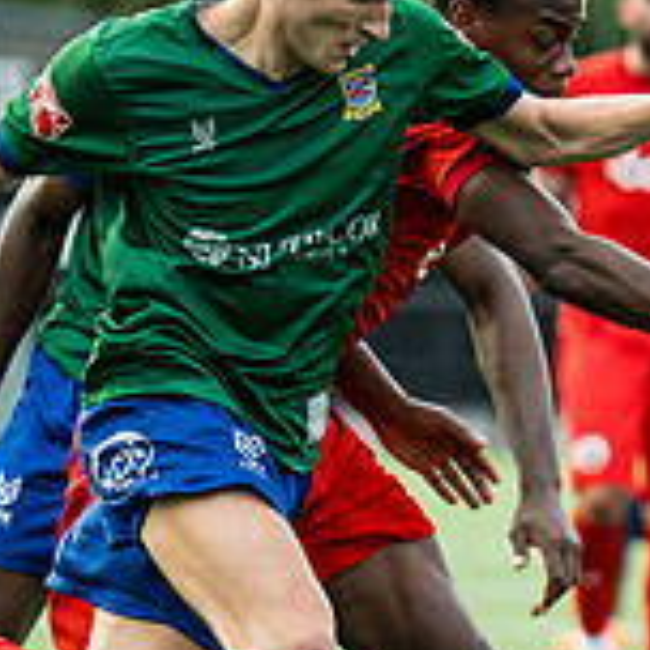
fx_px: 15700
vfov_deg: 2.4
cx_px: 747
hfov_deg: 2.4
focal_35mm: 739
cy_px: 520
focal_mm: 130
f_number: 2.8
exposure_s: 1/800
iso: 800
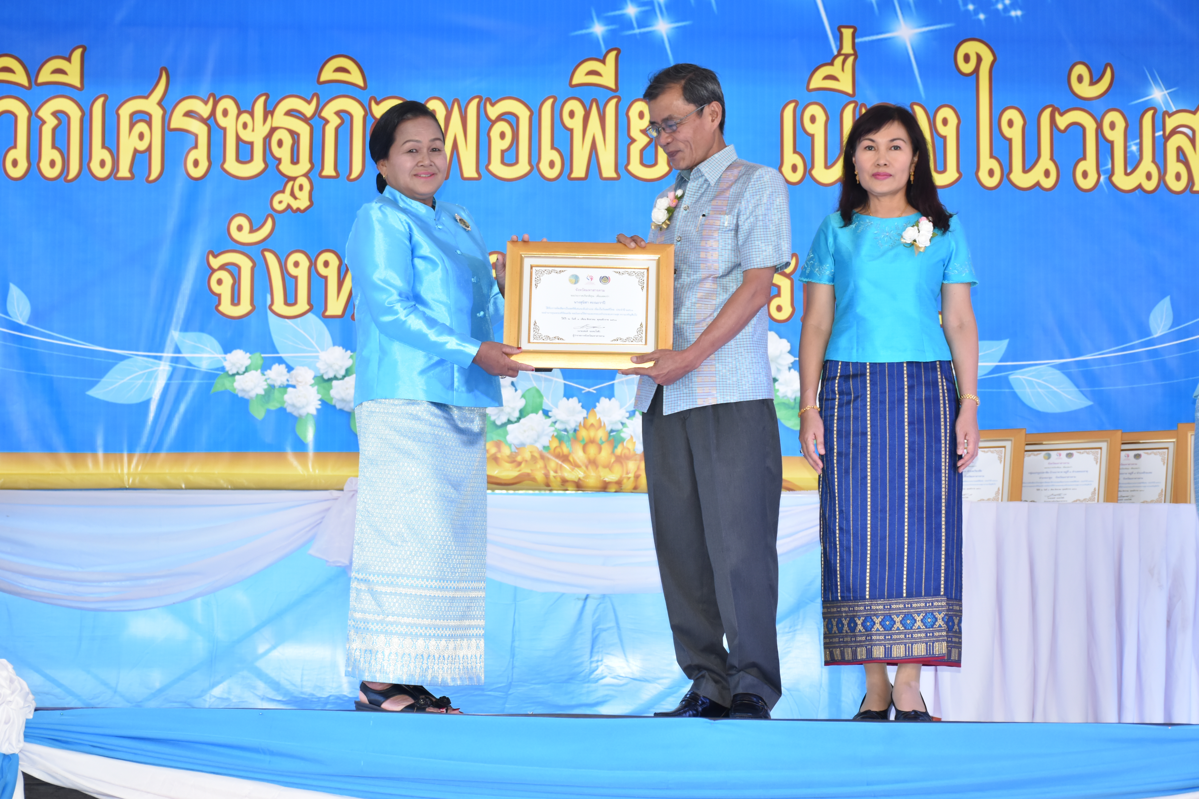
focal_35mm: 75
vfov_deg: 18.2
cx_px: 600
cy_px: 400
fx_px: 2498
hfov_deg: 27.0
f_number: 6.3
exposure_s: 1/200
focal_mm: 50
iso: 800
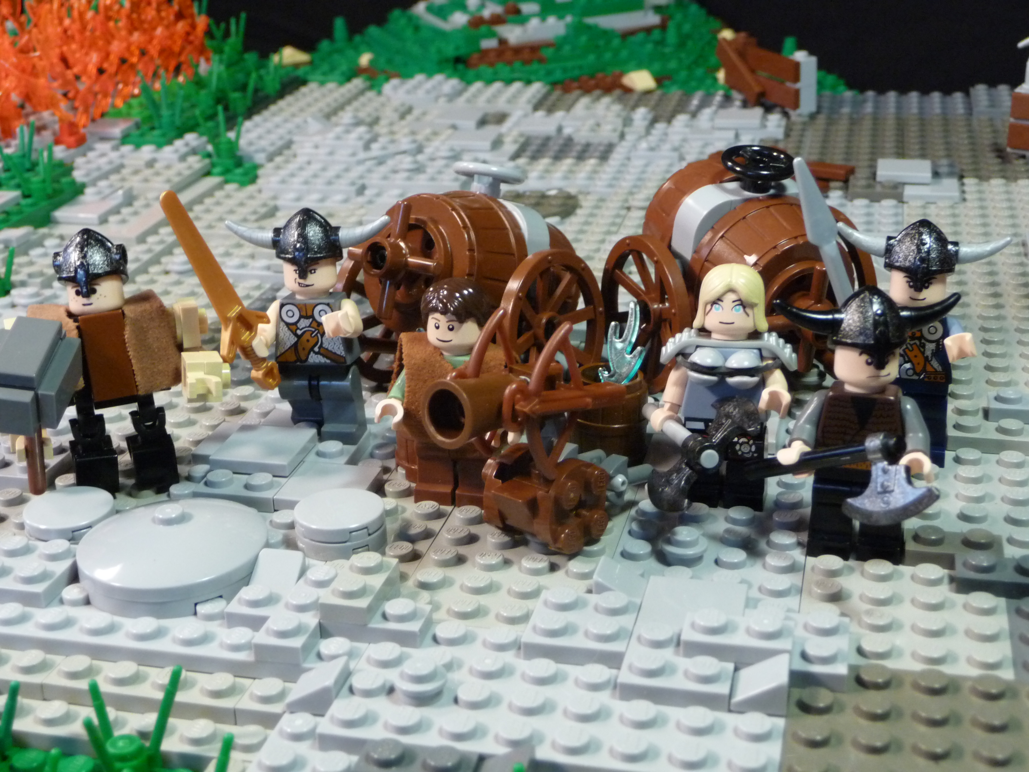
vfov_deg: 29.1
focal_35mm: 50
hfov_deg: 38.2
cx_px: 514
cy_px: 386
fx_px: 1486
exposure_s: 1/25
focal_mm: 8.5
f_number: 4.2
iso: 400
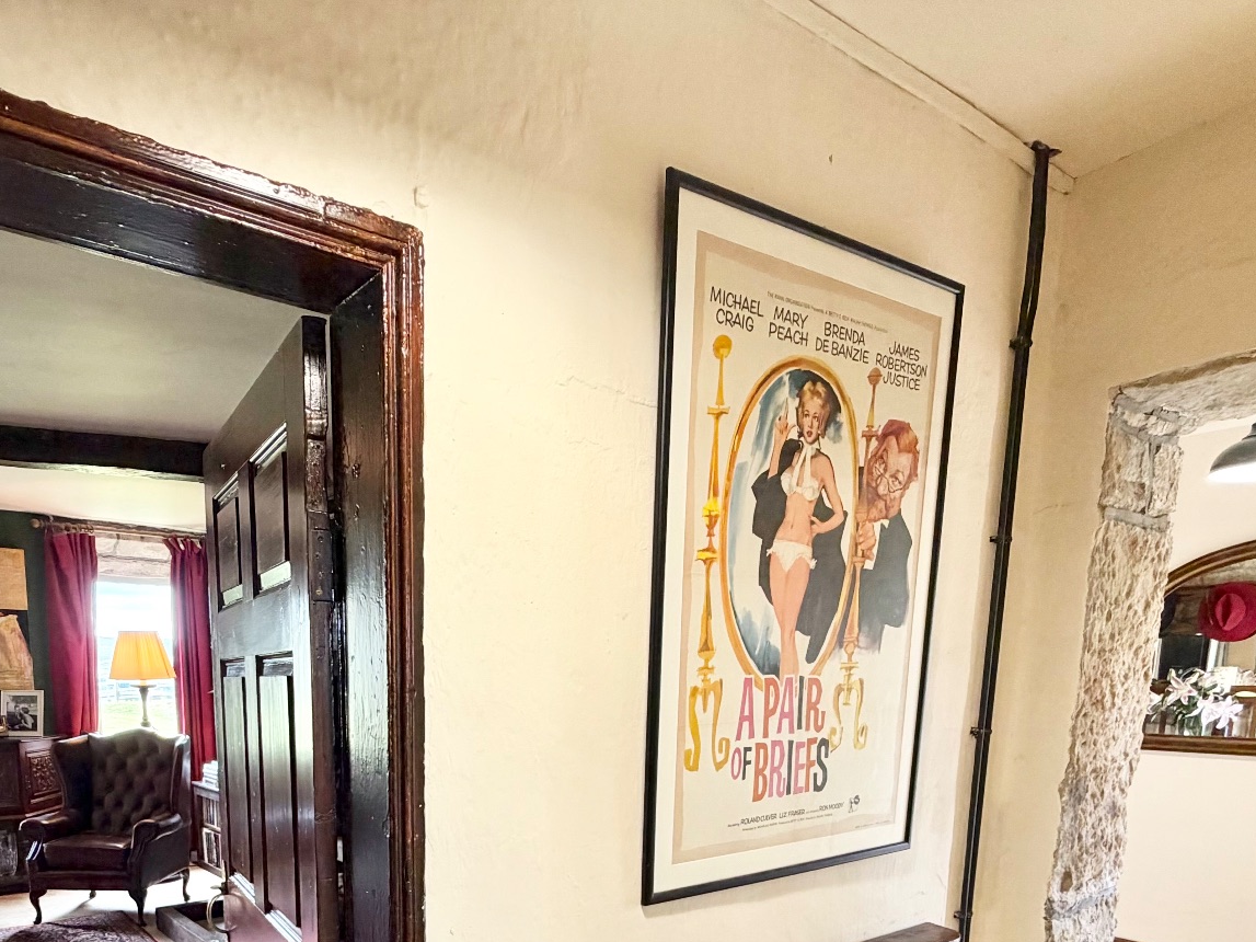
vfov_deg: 49.2
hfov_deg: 68.6
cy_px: 840
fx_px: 907
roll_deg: +0.2
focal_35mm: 25
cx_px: 491
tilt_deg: -10.4
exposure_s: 1/50
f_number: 2.2
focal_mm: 2.22
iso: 200
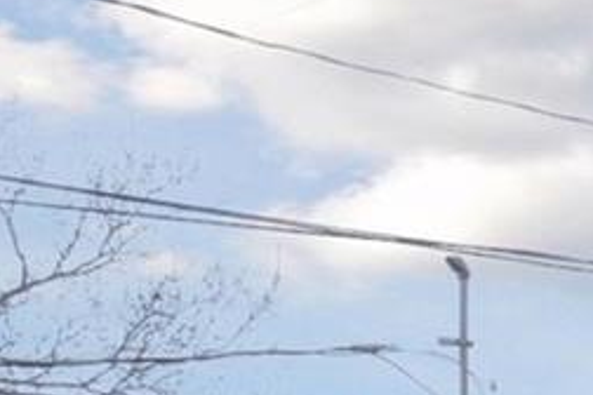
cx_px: 1727
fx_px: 2092
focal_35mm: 127
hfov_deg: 11.1
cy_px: 1140
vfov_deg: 9.0
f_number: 9
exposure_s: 1/250
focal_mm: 20
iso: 400
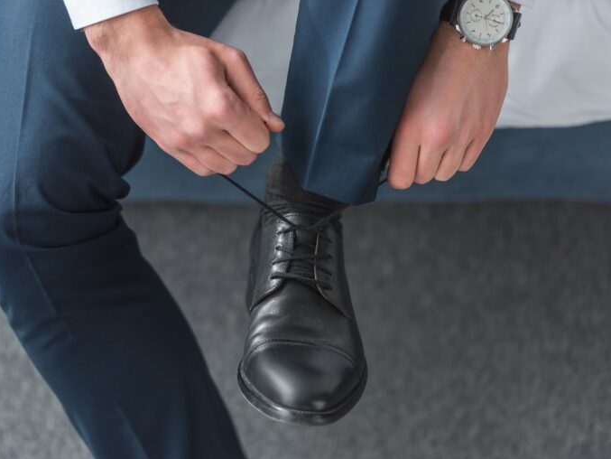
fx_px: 3849
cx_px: 265
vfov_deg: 6.8
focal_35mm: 218
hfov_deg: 9.1
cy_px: 230
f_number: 3.2
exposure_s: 1/200
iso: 500
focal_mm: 200
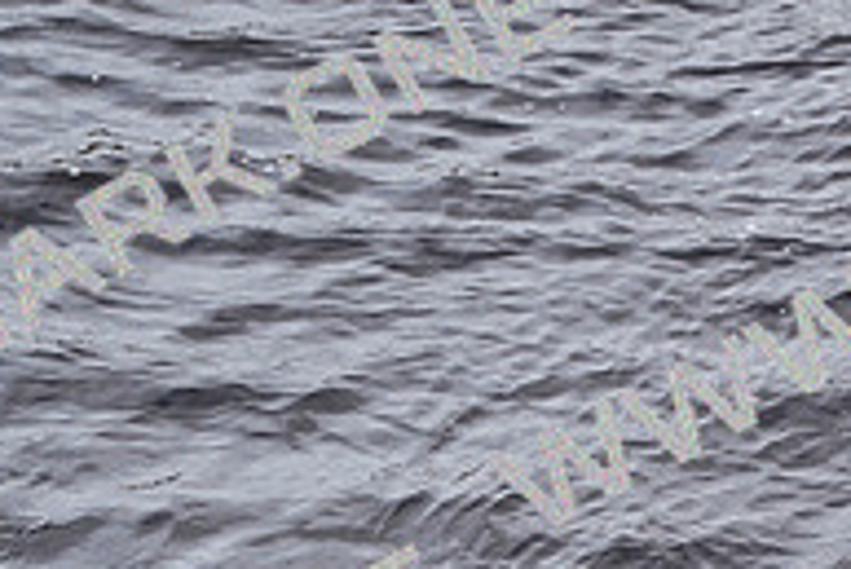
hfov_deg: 3.4
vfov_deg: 2.3
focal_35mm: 600
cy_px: 540
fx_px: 14194
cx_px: 1036
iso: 320
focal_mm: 200
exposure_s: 1/2000
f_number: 2.8
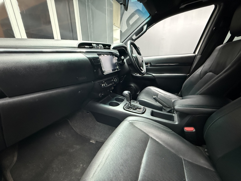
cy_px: 90
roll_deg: -0.8
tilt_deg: -19.7
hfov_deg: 102.1
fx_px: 97
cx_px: 120
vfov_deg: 85.7
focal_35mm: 14
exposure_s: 1/33
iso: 1250
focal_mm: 2.22
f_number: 2.2
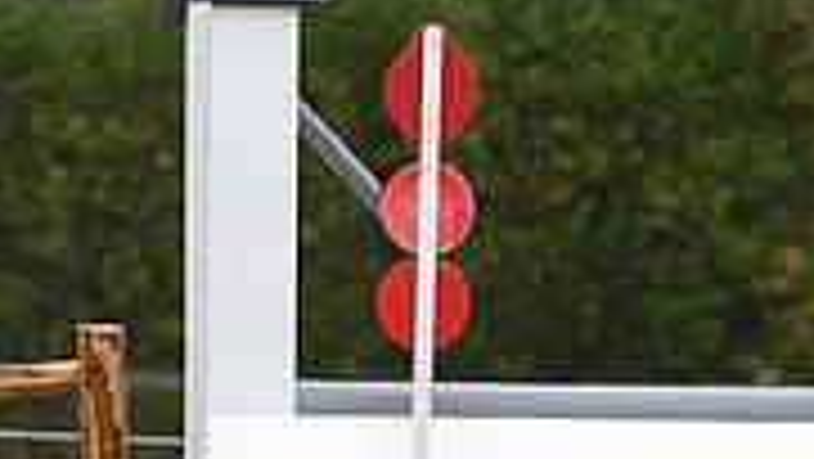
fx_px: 26150
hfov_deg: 1.8
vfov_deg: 1.0
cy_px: 110
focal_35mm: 1211
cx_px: 1300
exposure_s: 1/1250
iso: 1400
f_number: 4.5
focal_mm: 240
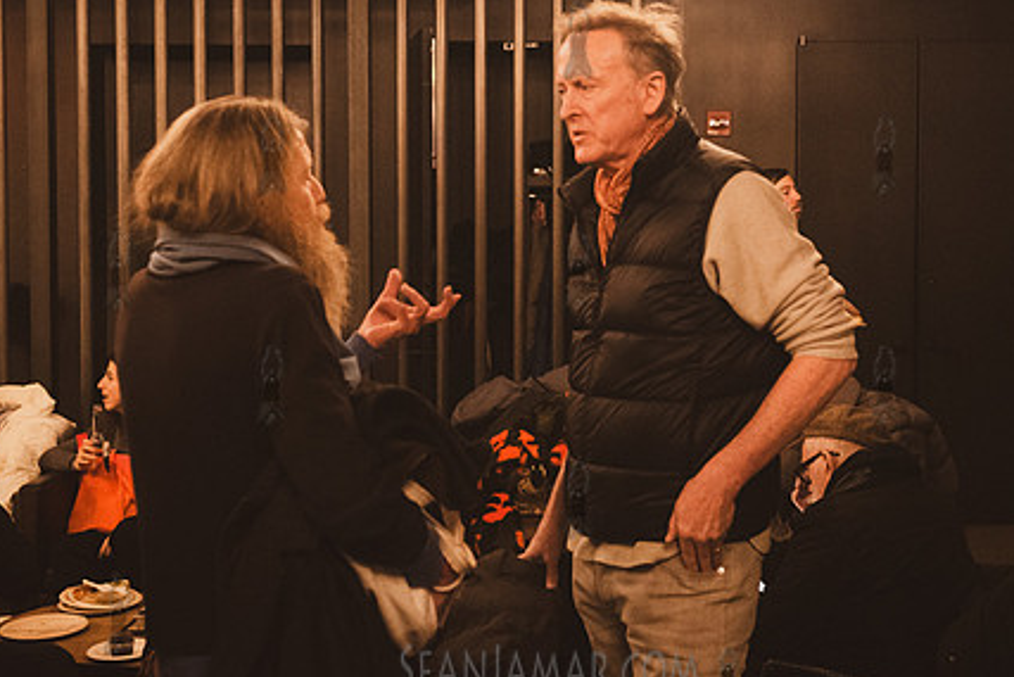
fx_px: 1381
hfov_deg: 40.2
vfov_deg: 27.5
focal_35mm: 49
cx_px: 577
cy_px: 267
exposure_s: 1/125
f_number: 3.5
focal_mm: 35
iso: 8000
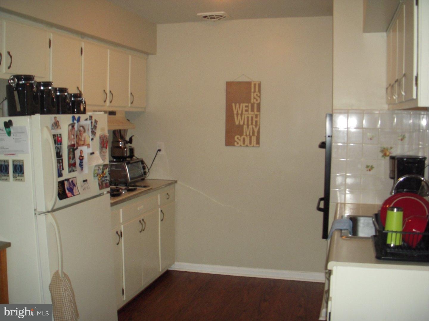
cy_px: 160
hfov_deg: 49.0
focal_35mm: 38
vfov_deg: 37.7
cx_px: 214
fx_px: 471
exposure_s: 1/60
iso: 200
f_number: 3.3
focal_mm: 6.3
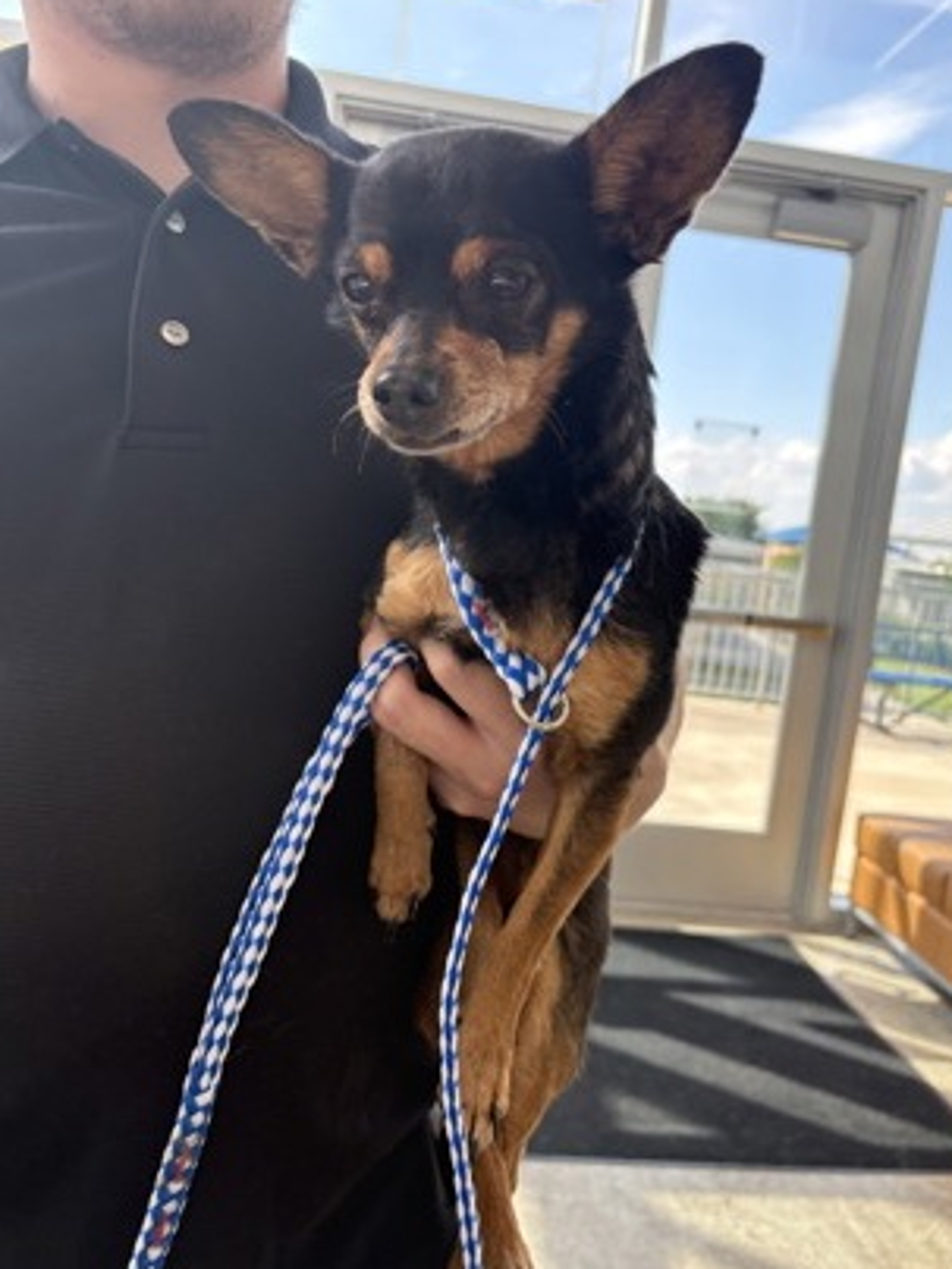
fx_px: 990
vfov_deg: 65.3
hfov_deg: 51.4
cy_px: 622
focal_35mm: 27
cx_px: 485
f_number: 1.6
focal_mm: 5.96
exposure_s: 1/306
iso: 64
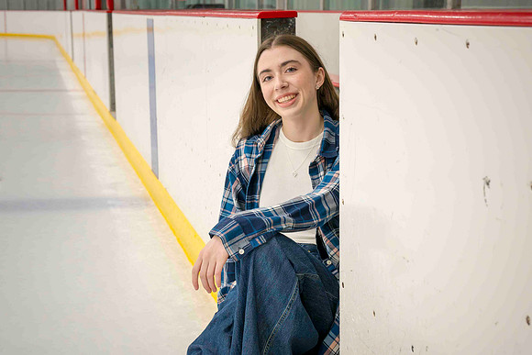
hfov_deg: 31.8
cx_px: 267
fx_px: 933
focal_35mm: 63
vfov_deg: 21.5
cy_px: 169
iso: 3200
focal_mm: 60
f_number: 8
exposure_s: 1/250
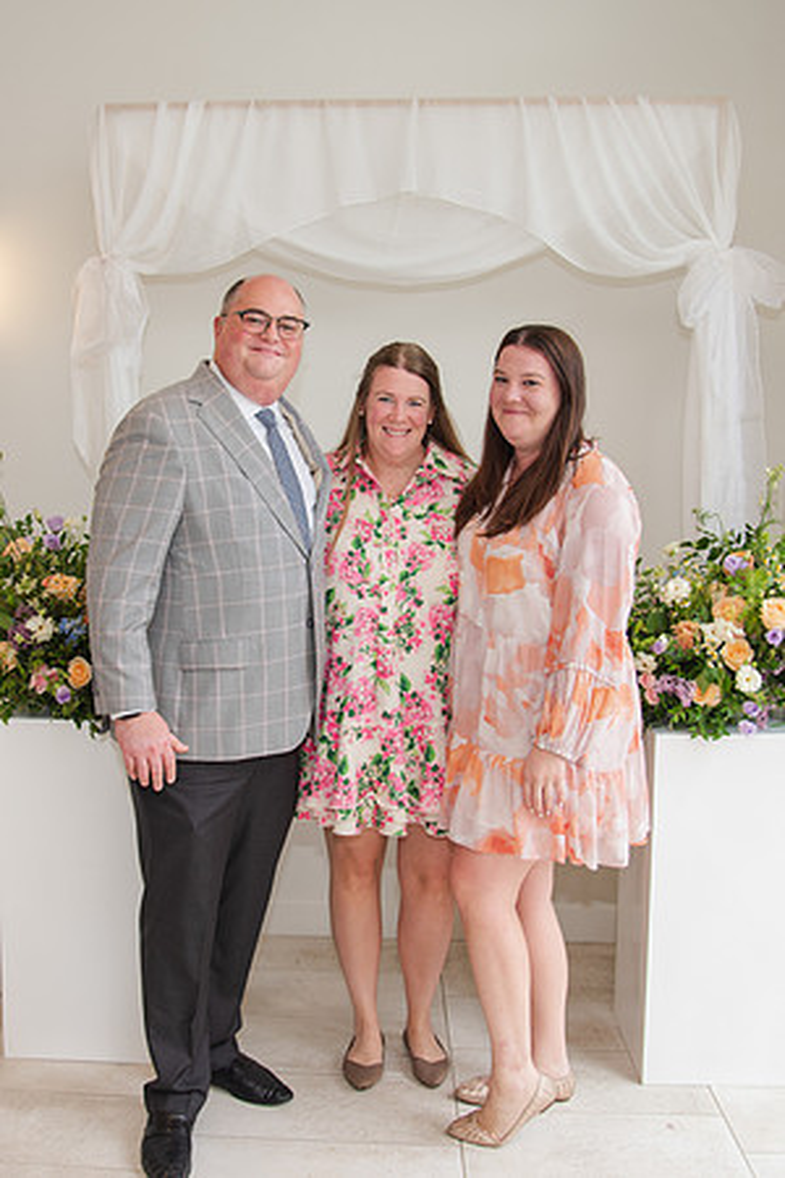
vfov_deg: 50.0
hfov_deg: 34.3
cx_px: 283
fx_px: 1262
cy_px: 553
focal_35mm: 39
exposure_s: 1/200
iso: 140
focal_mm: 24
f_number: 4
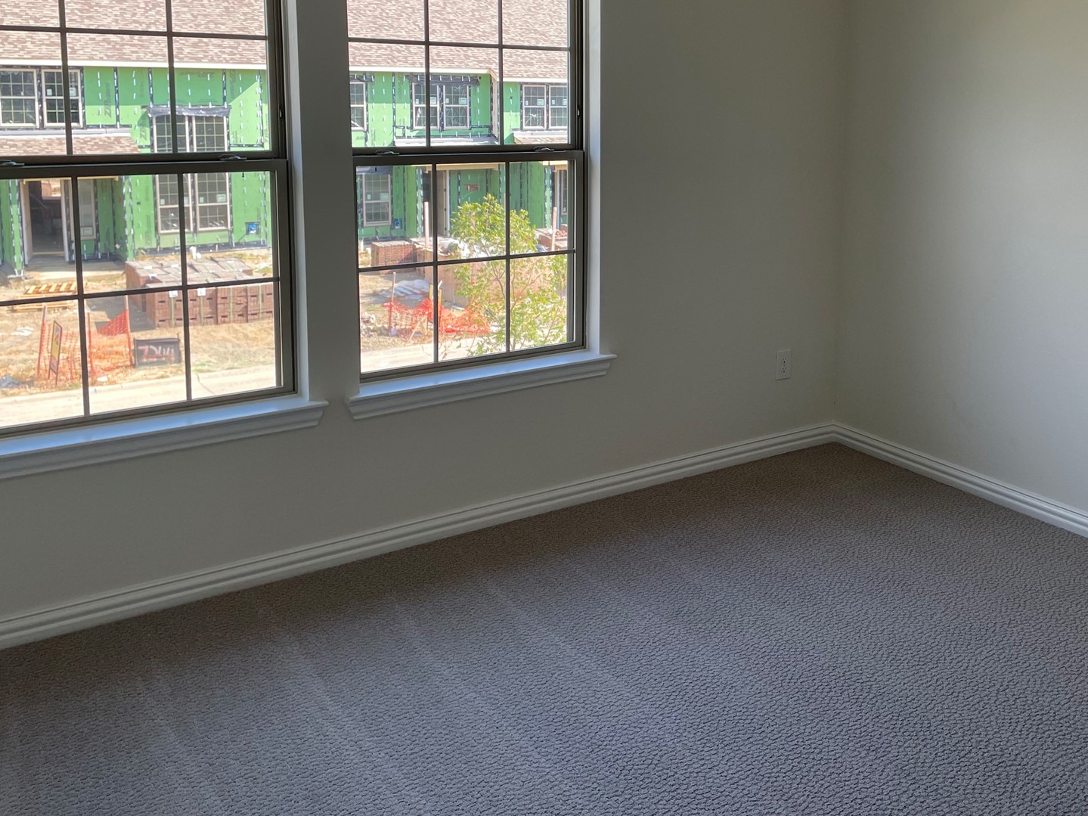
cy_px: 244
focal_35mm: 37
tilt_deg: -8.5
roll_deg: -1.4
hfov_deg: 49.0
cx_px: 750
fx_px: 1163
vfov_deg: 38.0
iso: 32
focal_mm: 4.2
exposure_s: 1/139
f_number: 1.6
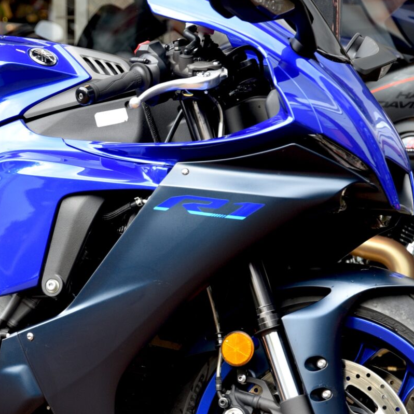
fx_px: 2584
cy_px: 238
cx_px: 2
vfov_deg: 9.2
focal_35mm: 191
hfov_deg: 9.1
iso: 200
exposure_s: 1/60
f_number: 3.5
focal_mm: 70
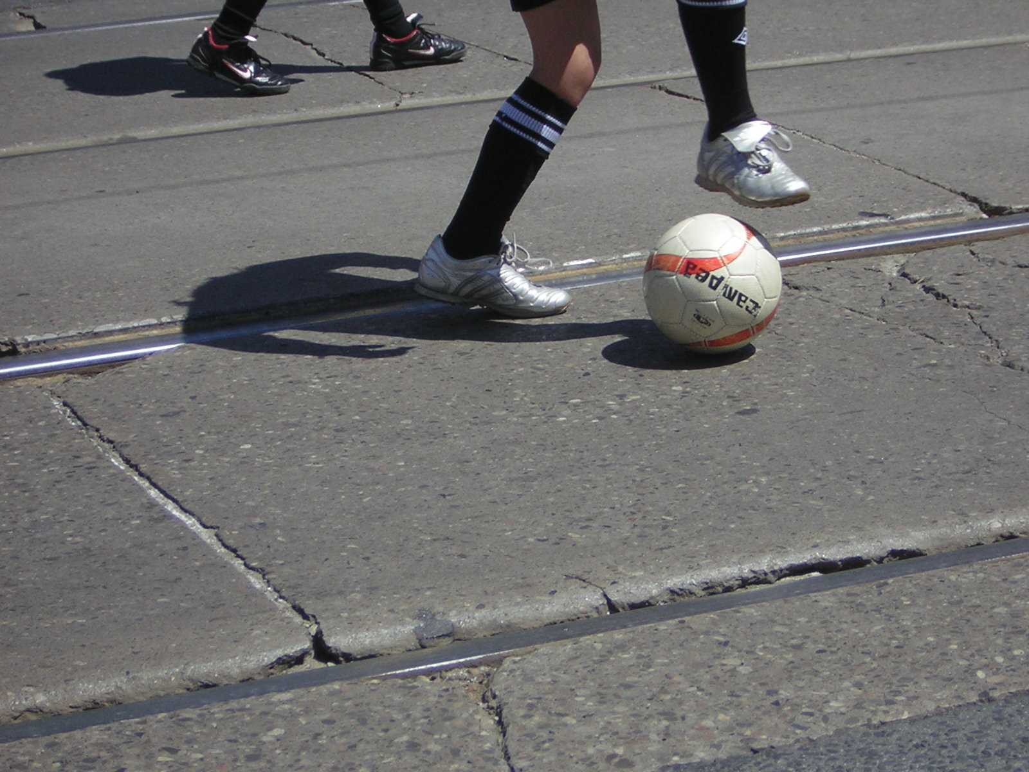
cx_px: 514
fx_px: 3210
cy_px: 386
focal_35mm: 108
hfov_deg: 18.2
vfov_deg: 13.7
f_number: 4.7
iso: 50
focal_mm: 14.1
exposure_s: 1/497
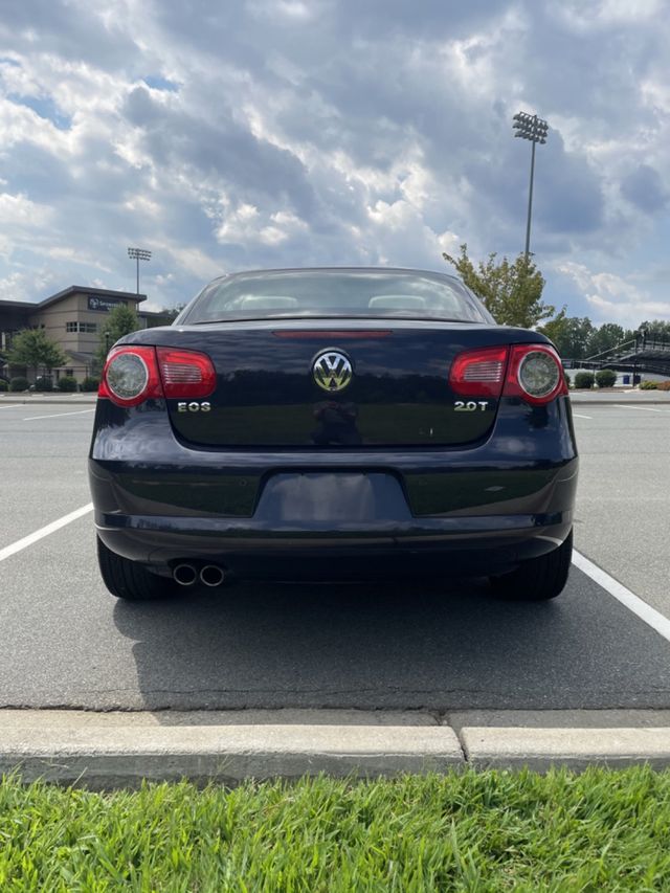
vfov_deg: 67.3
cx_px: 335
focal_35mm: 26
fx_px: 671
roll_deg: -2.3
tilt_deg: -4.5
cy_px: 446
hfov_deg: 53.1
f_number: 1.6
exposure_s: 1/3610
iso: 32
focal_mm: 4.2
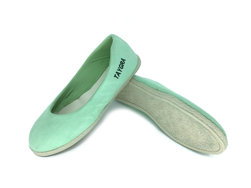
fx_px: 210
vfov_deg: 48.2
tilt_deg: -37.3
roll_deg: +1.8
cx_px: 126
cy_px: 94
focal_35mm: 29
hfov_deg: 61.7
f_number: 2.2
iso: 25
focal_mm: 4.15
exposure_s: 1/646
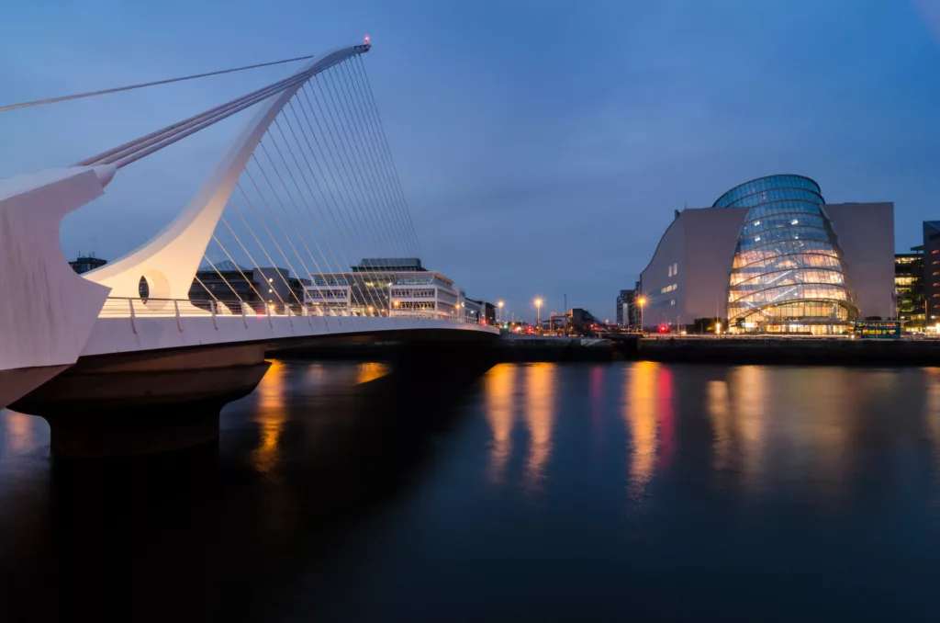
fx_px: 469
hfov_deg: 90.1
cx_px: 470
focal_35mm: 18
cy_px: 312
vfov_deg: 67.1
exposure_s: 6
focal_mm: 12
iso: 100
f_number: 13
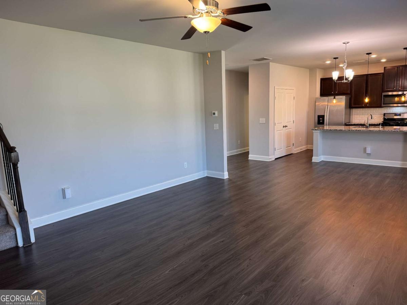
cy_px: 152
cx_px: 204
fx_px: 282
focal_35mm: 24
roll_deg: +2.0
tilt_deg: -9.1
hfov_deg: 71.6
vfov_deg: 56.8
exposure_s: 1/120
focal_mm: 6.76
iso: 160
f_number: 1.78
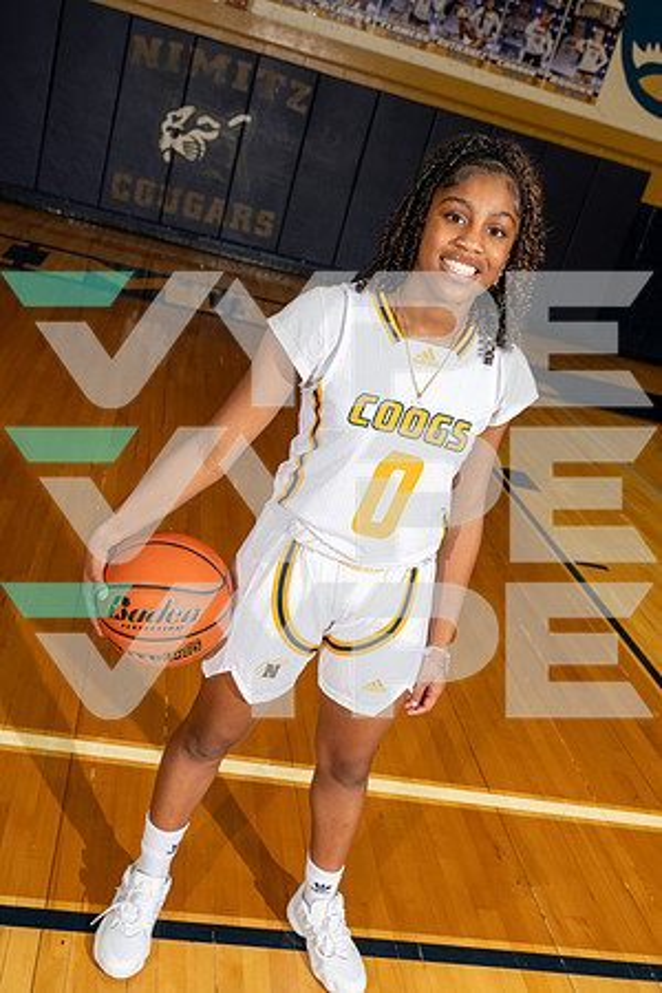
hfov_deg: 37.9
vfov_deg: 54.4
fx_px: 965
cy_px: 496
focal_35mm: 35
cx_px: 331
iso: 800
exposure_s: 1/250
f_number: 5.6
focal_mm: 35
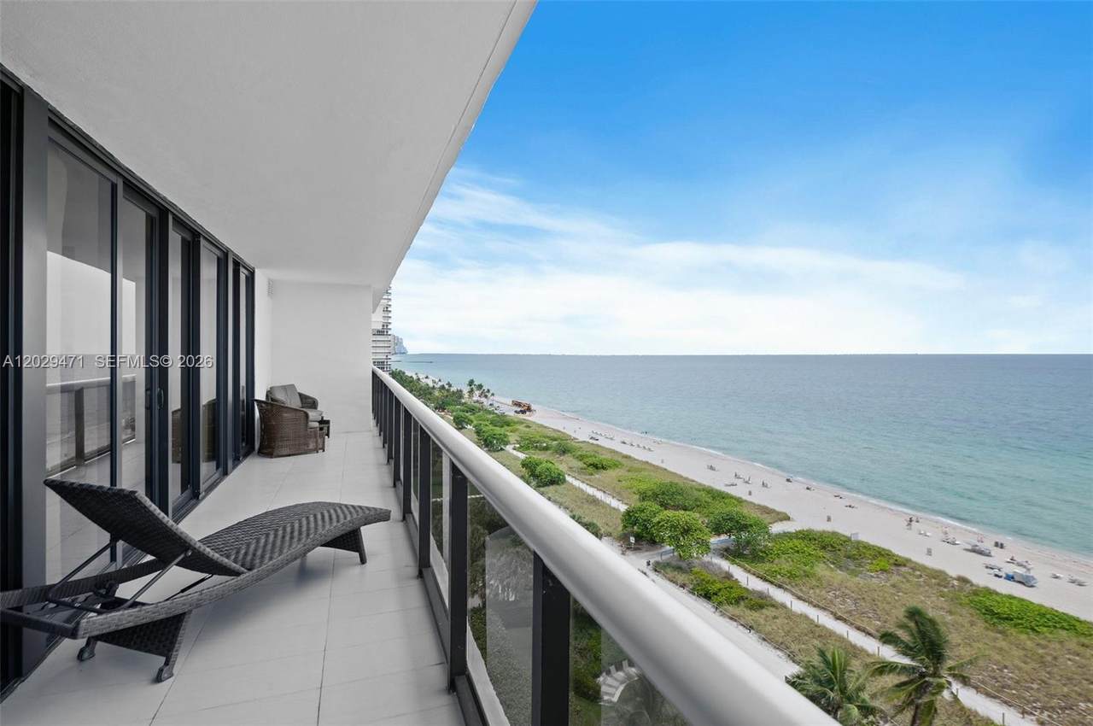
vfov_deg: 67.2
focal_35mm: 18
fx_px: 546
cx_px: 546
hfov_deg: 90.1
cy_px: 363
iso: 200
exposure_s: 1/200
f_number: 8
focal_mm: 18
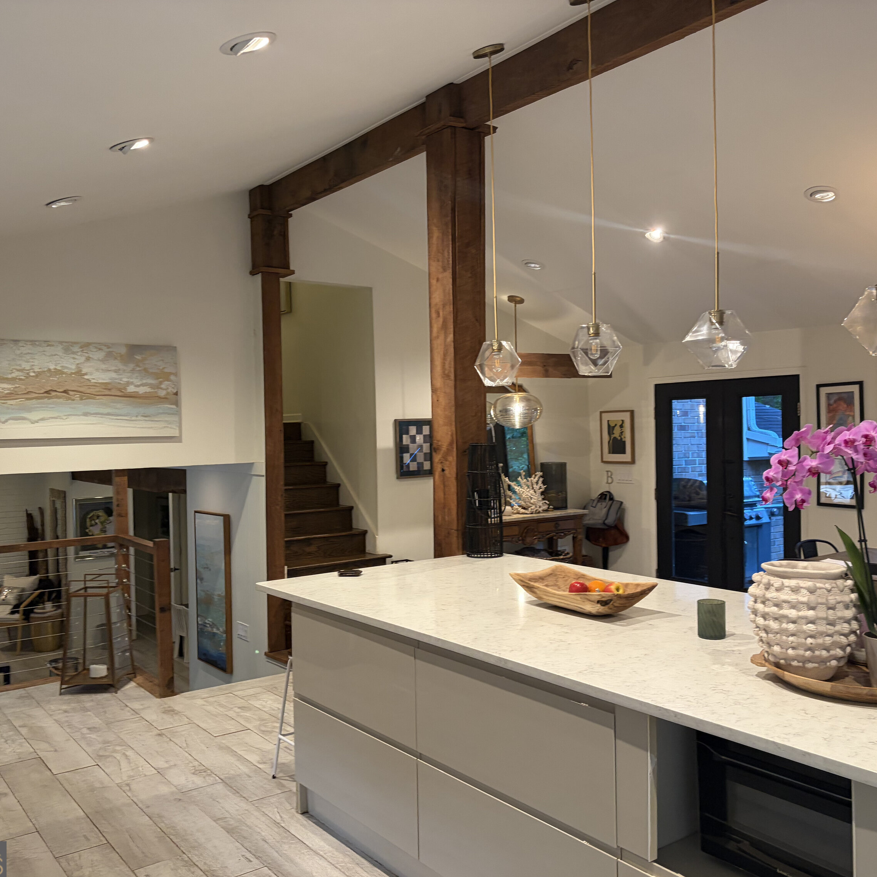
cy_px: 442
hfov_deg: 52.5
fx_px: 889
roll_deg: +1.7
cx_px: 465
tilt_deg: -0.7
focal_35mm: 31
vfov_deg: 52.5
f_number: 1.6
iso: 125
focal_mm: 5.96
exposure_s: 1/60
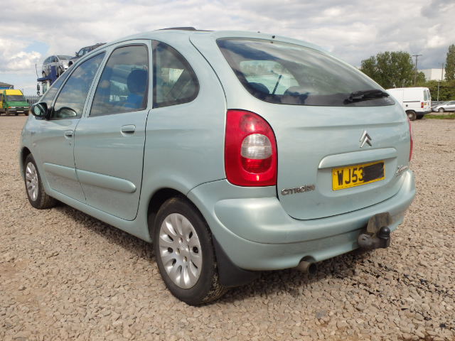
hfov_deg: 56.8
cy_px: 170
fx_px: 421
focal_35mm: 32
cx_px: 228
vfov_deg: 44.2
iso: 125
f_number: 4.2
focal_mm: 5.7
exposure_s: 1/640
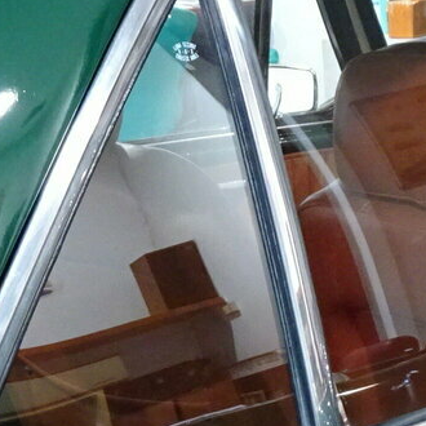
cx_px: 595
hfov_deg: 13.9
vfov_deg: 14.5
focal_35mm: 119
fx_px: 1657
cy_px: 361
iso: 800
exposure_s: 1/6
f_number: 4
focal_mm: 6.37
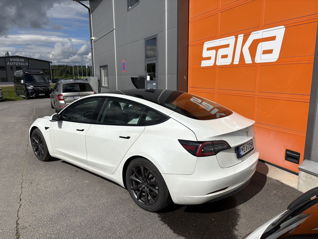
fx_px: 239
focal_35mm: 26
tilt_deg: -10.2
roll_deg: +0.7
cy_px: 120
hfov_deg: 67.3
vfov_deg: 53.1
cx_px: 159
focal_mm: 5.96
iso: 50
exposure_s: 1/14493
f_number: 1.6
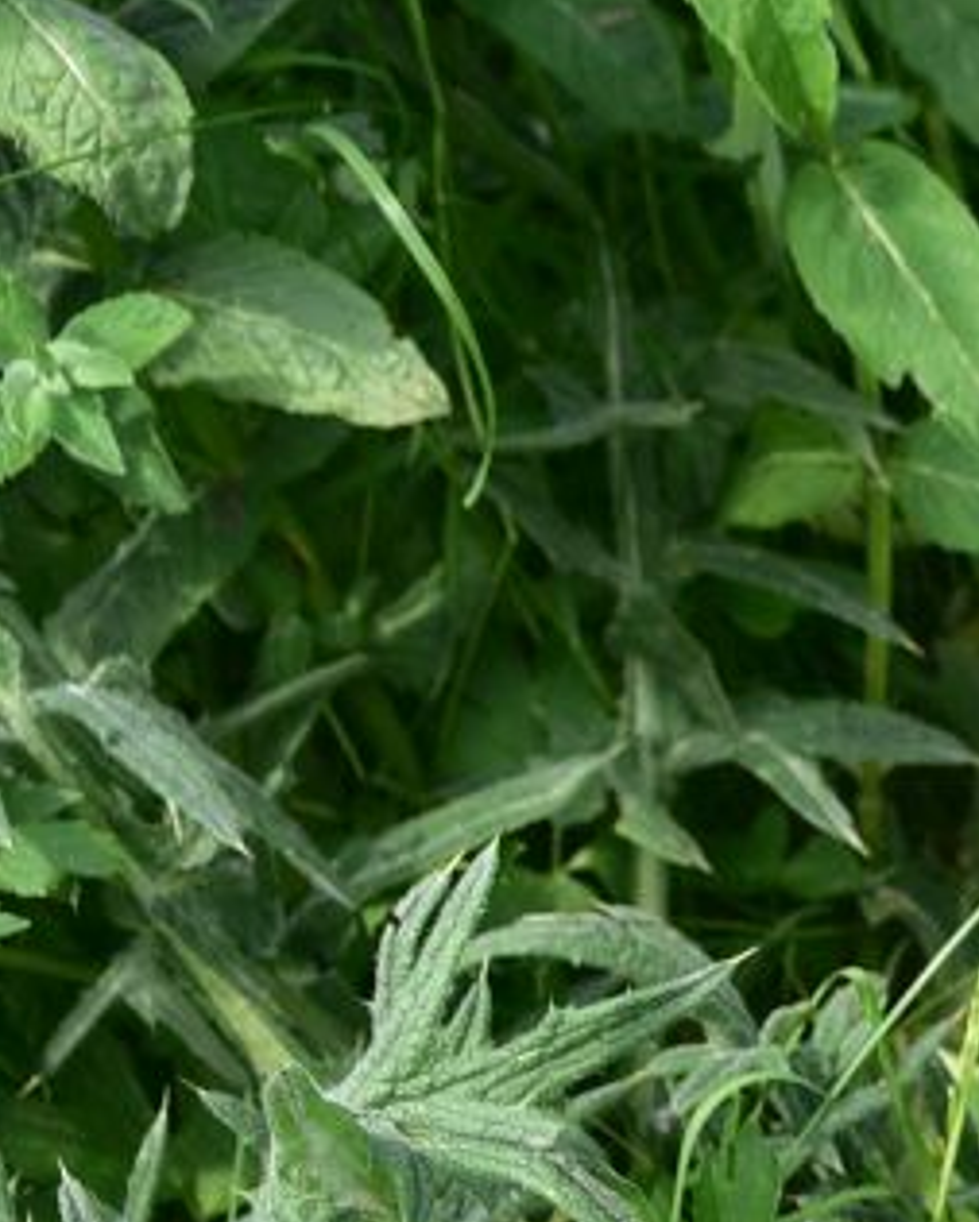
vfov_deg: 10.0
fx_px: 6987
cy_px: 891
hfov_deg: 7.6
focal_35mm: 193
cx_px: 2202
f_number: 8
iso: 160
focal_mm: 50
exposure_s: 1/125
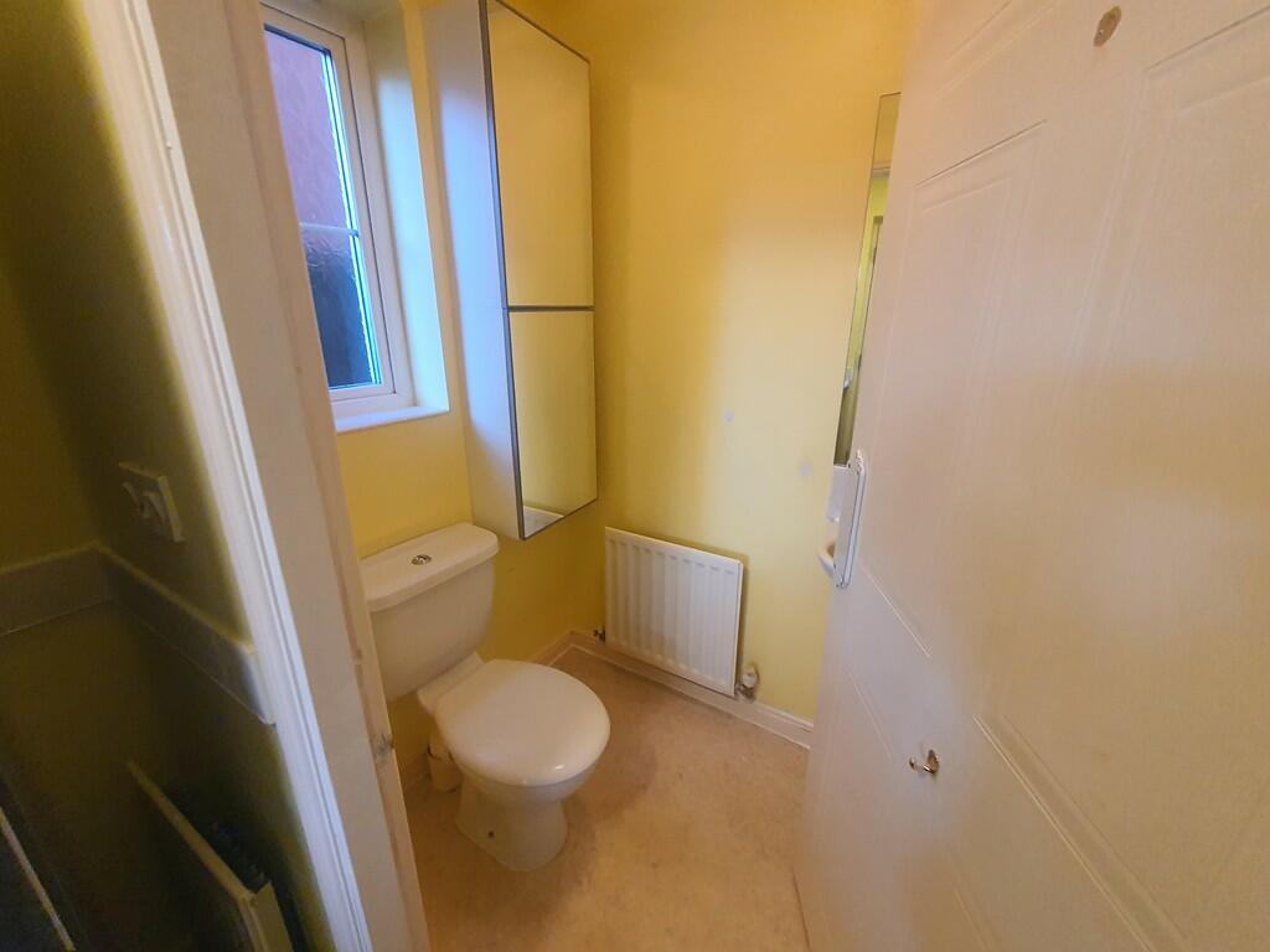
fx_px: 477
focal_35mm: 13
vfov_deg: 89.9
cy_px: 476
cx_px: 635
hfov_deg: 106.2
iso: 400
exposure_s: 1/33
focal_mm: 1.8
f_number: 2.2
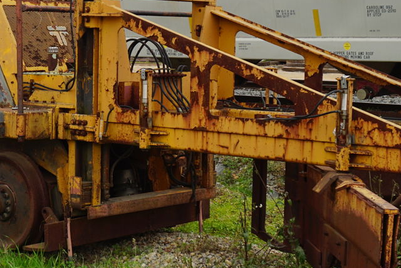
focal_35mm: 94
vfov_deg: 14.4
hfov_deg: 21.4
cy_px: 73
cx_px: 110
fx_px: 1053
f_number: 5.6
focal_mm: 21
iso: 100
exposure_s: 1/60
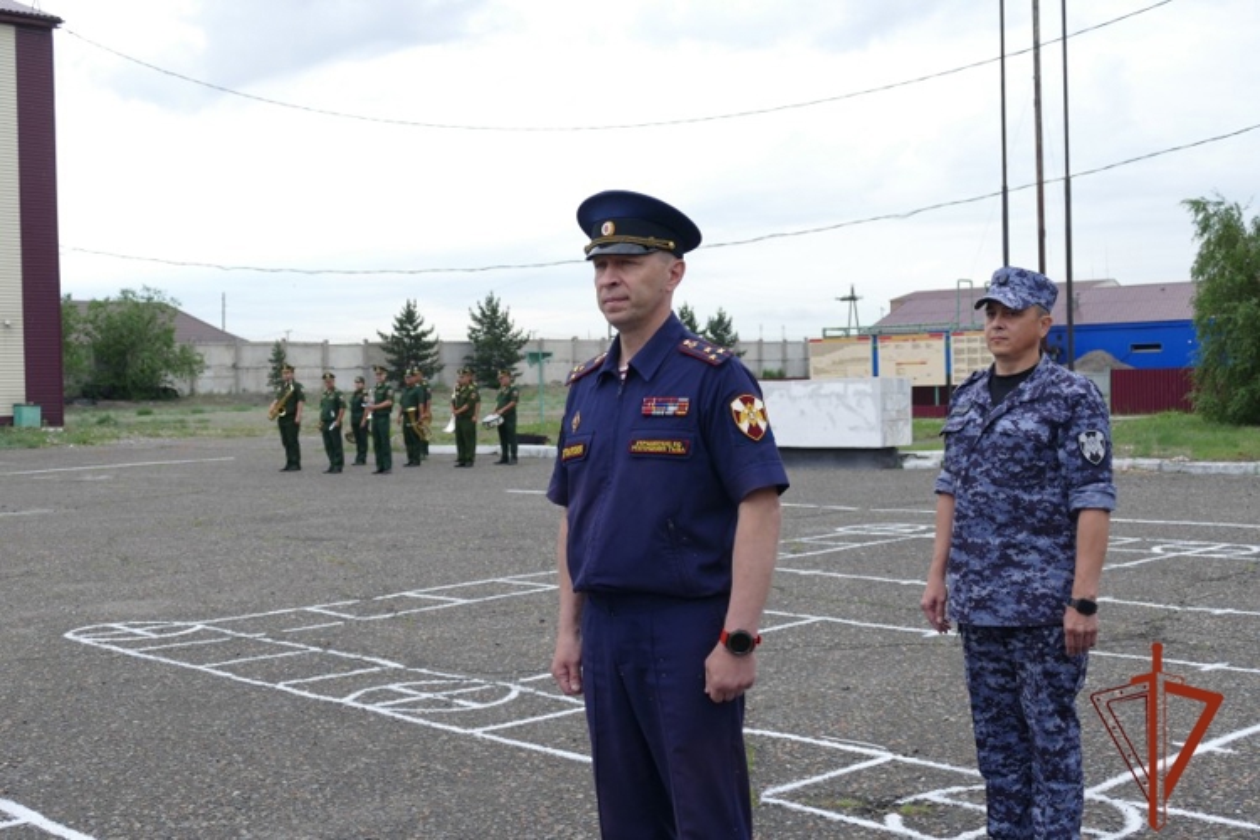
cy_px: 420
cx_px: 630
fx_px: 1645
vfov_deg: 28.6
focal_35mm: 47
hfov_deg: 41.9
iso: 125
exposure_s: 1/400
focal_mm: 17
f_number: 3.3
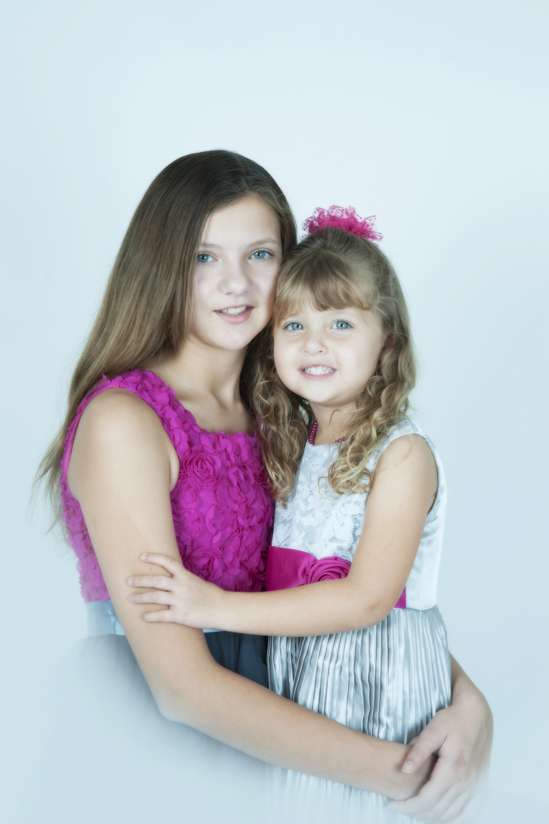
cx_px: 274
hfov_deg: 19.5
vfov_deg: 28.8
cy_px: 412
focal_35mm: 70
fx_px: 1601
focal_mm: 70
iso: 160
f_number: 13
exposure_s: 1/30
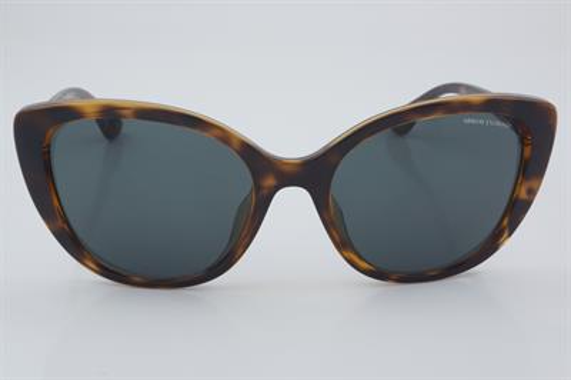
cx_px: 286
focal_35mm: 60
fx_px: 951
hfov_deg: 33.4
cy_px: 190
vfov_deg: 22.6
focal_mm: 40
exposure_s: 1/4
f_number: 32
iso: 100
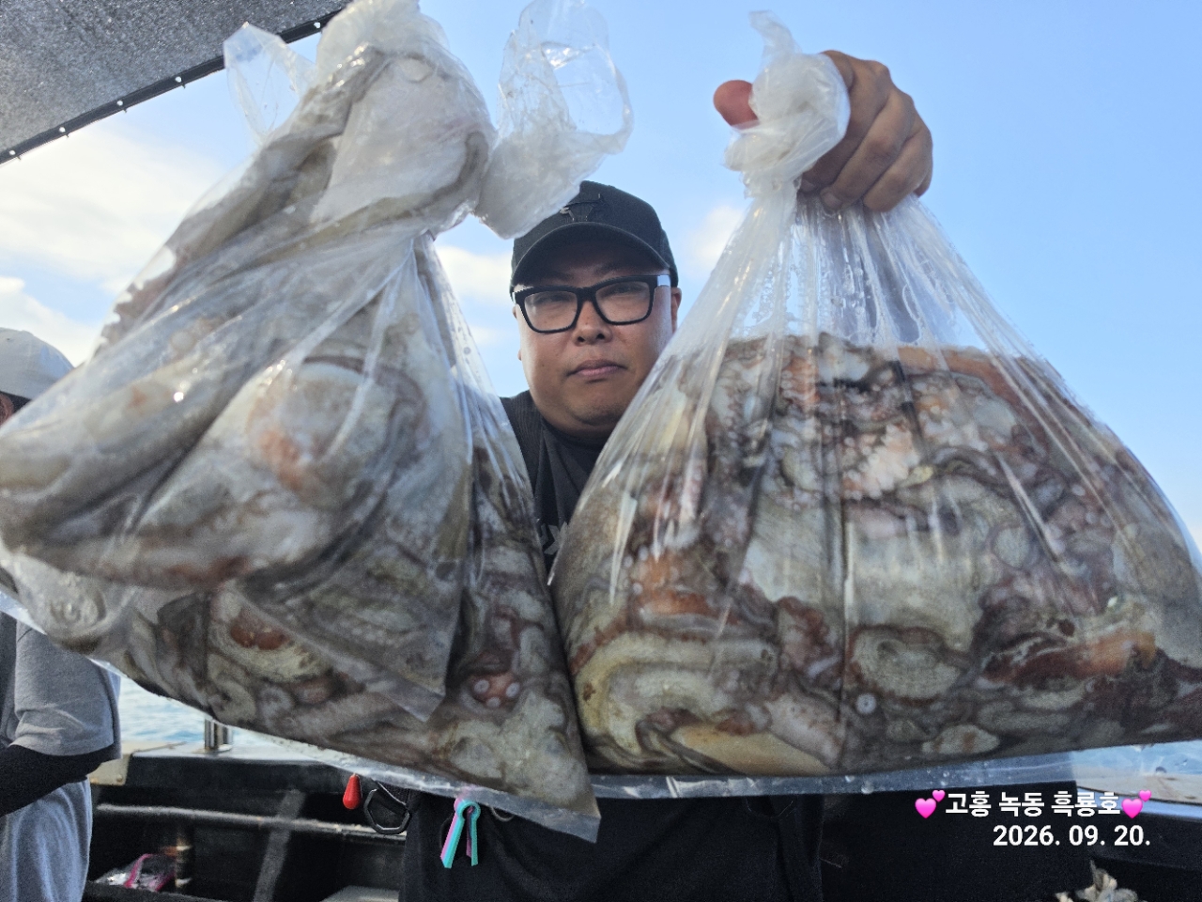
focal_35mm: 23
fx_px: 799
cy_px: 451
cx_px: 601
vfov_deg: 58.9
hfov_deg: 73.9
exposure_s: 1/5151
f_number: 1.4
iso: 64
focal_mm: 6.5
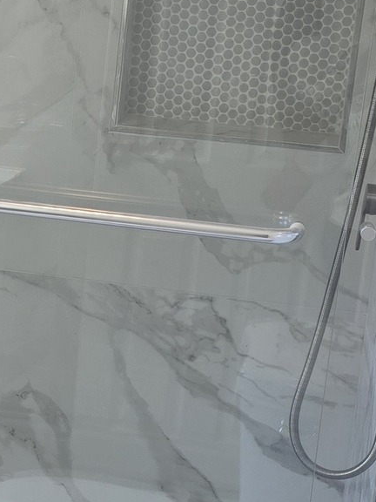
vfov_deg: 21.3
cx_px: 3
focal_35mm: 92
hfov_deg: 15.8
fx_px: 1332
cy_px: 266
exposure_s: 1/120
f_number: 1.7
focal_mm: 6.3
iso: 80
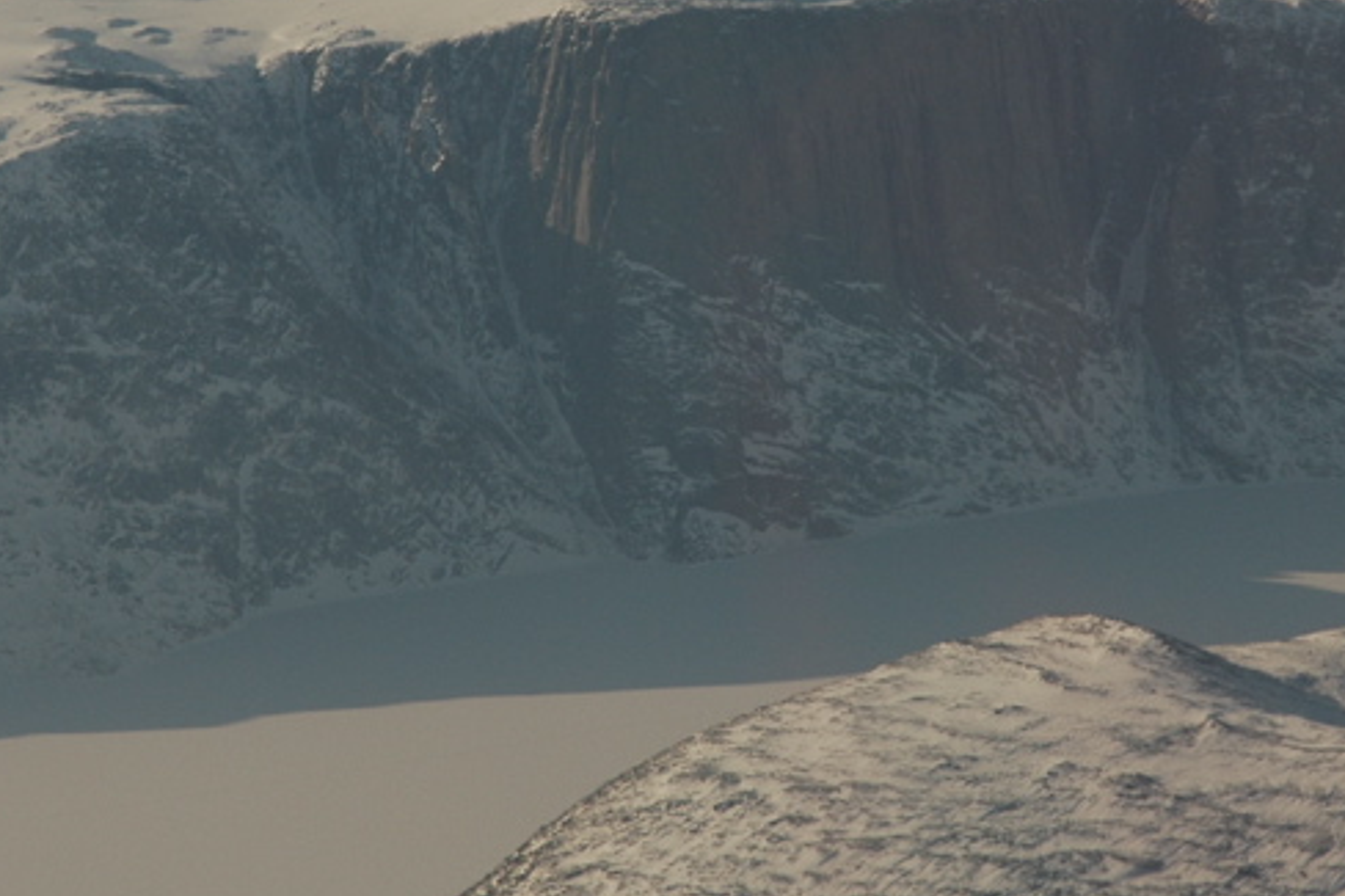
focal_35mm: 220
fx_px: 8216
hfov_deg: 9.4
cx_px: 801
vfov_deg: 6.2
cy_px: 212
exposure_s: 1/160
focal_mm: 70
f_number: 6.3
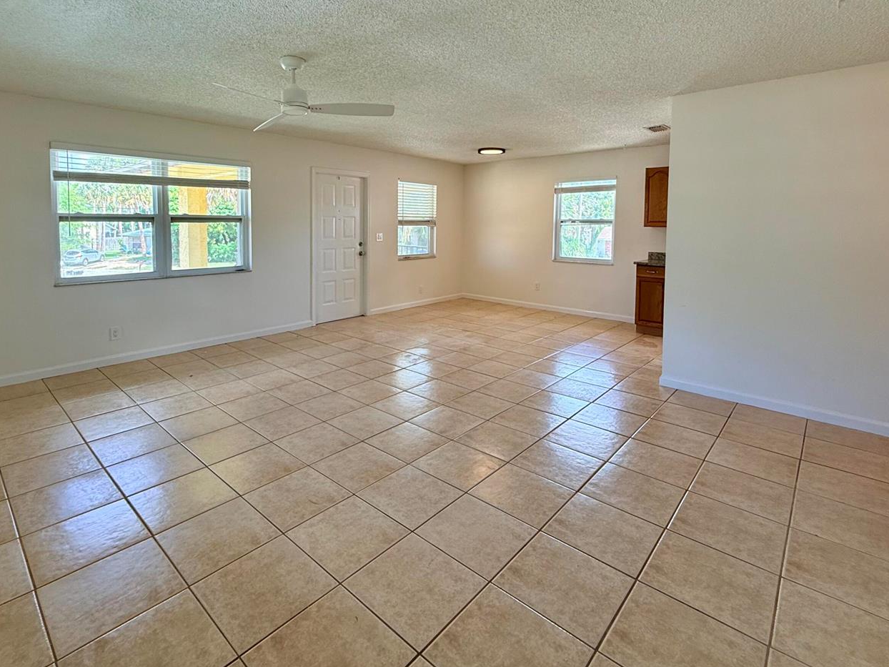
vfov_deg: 70.3
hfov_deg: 87.6
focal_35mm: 18
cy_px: 244
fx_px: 462
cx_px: 410
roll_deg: -0.8
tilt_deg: -2.8
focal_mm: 2.22
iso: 80
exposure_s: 1/120
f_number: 2.2
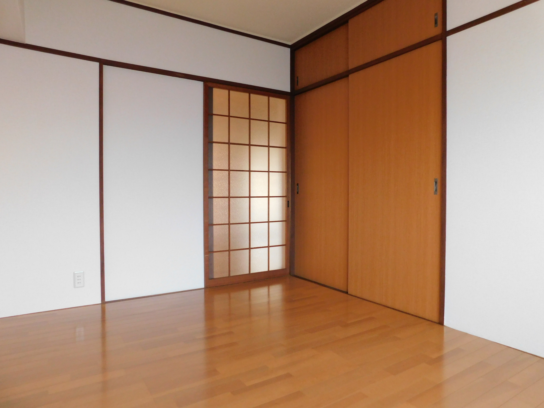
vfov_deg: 58.9
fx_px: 361
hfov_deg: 73.9
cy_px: 204
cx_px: 272
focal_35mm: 23
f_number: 3
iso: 400
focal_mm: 4
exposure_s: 1/15
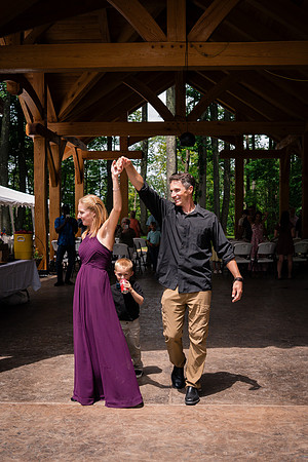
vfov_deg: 45.4
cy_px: 254
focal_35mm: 43
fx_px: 552
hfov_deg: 31.2
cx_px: 163
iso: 400
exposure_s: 1/2000
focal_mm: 24
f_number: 2.8
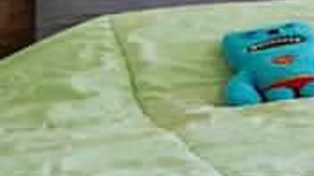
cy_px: -180
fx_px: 1016
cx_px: 1099
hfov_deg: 9.6
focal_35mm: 122
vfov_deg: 9.3
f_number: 10
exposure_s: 1/40
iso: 400
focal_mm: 16
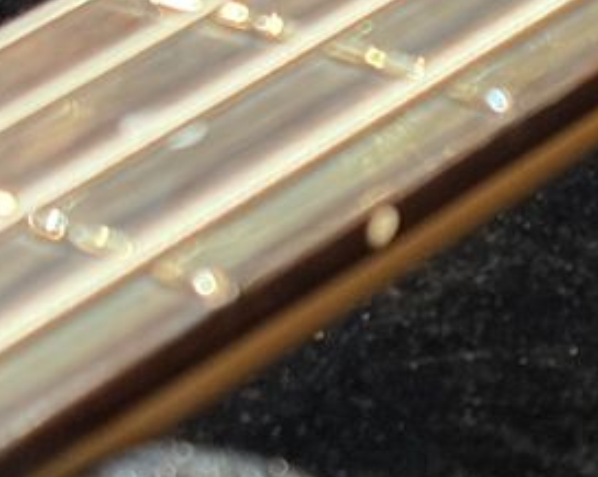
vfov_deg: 6.5
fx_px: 4225
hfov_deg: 8.0
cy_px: 119
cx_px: 758
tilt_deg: -26.0
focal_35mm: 239
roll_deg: -1.3
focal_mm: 5.96
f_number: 1.6
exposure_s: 1/40
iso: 250
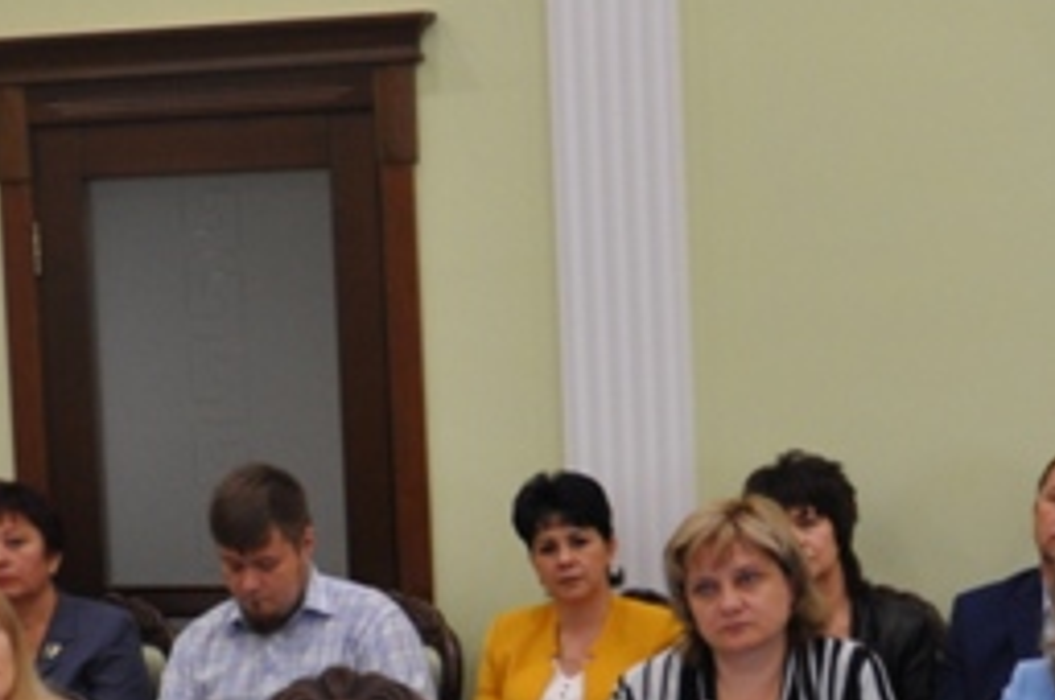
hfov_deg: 13.7
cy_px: 809
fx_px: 4390
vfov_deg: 9.0
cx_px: 769
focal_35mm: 150
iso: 400
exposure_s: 1/25
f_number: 5
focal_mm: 24
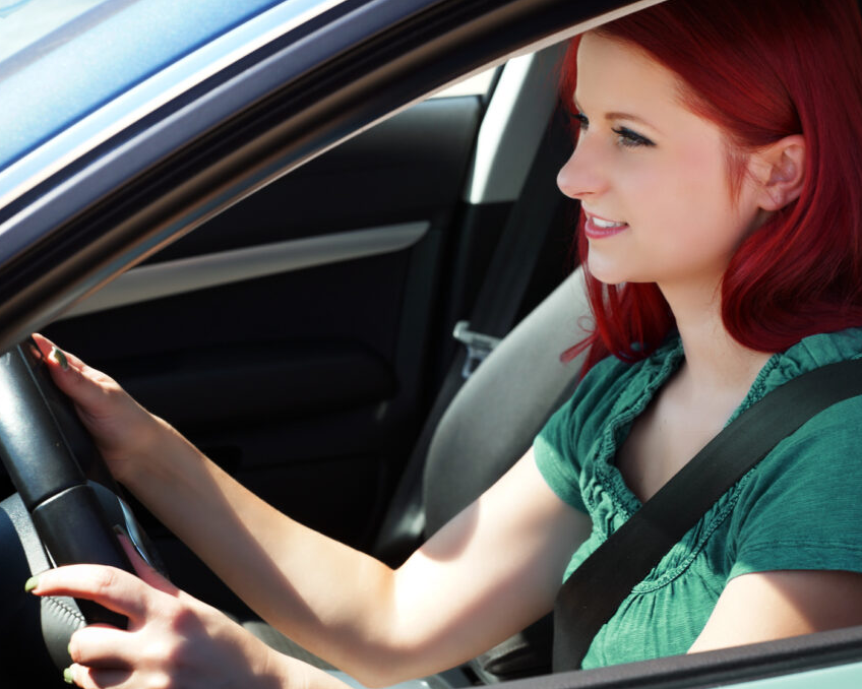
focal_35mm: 85
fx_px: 2168
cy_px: 346
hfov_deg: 22.5
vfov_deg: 18.1
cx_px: 497
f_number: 6.3
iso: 100
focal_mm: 50
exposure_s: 1/80
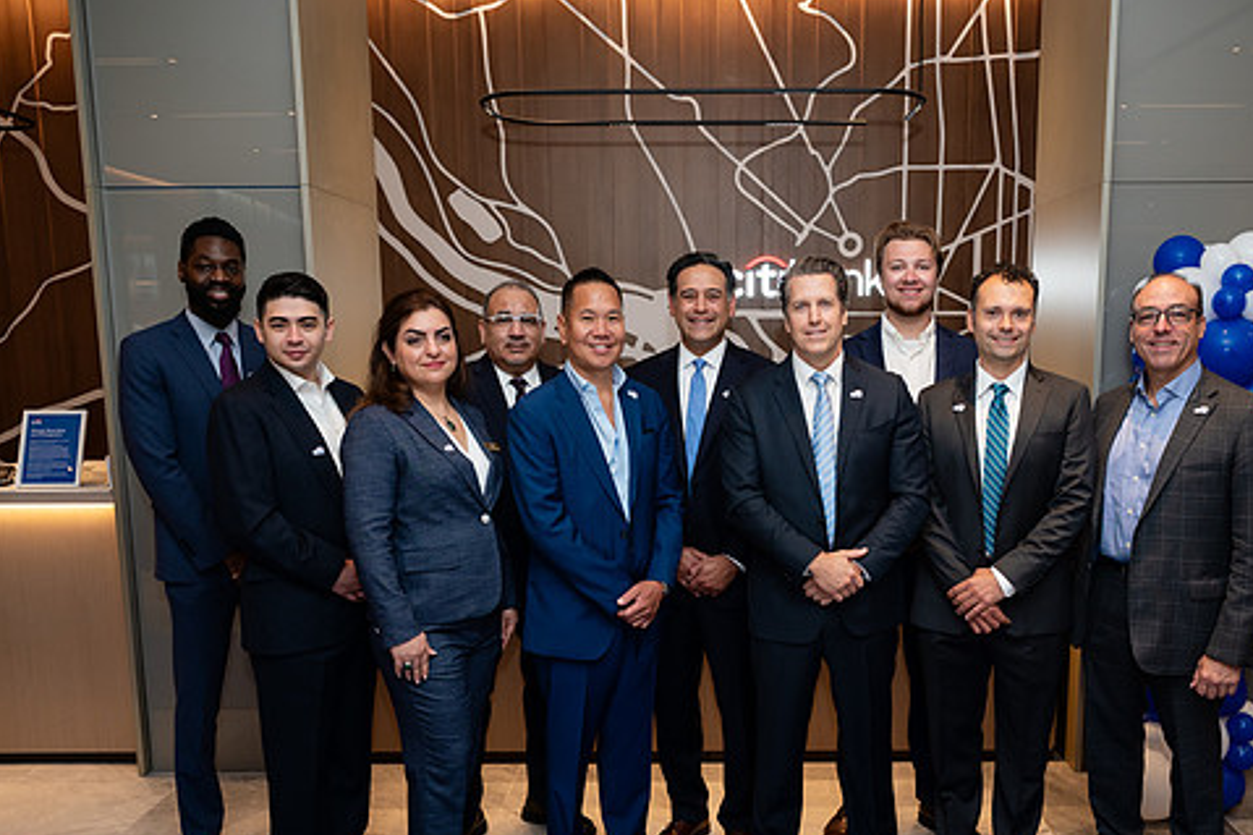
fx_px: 1113
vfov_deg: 41.0
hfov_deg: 58.6
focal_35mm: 32
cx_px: 704
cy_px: 489
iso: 640
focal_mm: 25.5
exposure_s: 1/160
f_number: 4.5
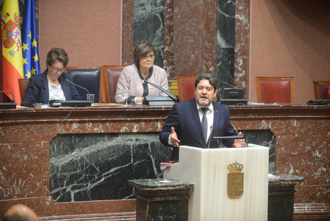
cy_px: 110
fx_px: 1027
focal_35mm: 112
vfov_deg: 12.2
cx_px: 165
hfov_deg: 18.3
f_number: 4
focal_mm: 112
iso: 2500
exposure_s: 1/100
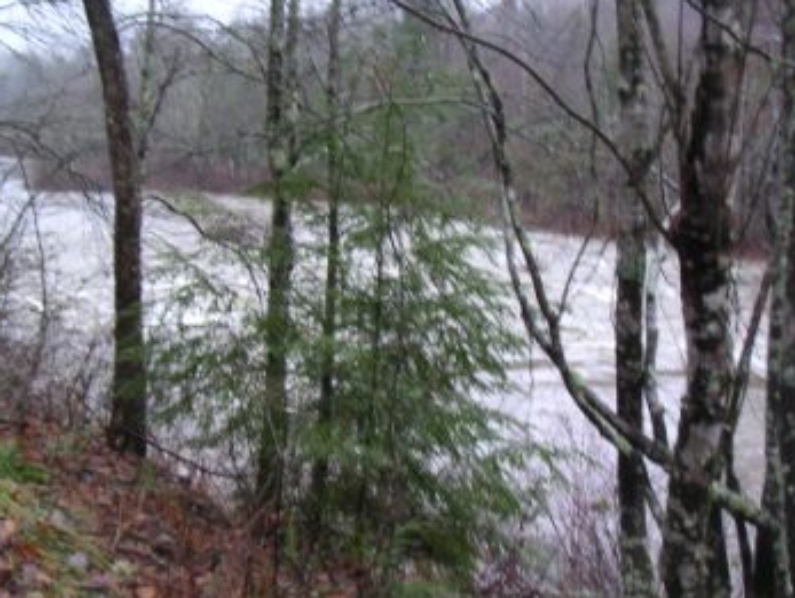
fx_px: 1127
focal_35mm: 49
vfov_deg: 29.7
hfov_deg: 38.9
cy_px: 344
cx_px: 376
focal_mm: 6
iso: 64
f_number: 2.8
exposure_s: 1/45
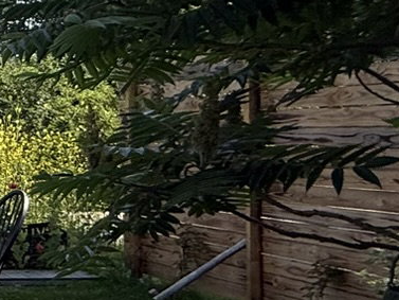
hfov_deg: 15.2
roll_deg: +1.0
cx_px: -546
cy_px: 178
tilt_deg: -4.4
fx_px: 876
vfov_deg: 19.4
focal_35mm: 76
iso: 50
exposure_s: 1/1125
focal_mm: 2.22
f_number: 2.2
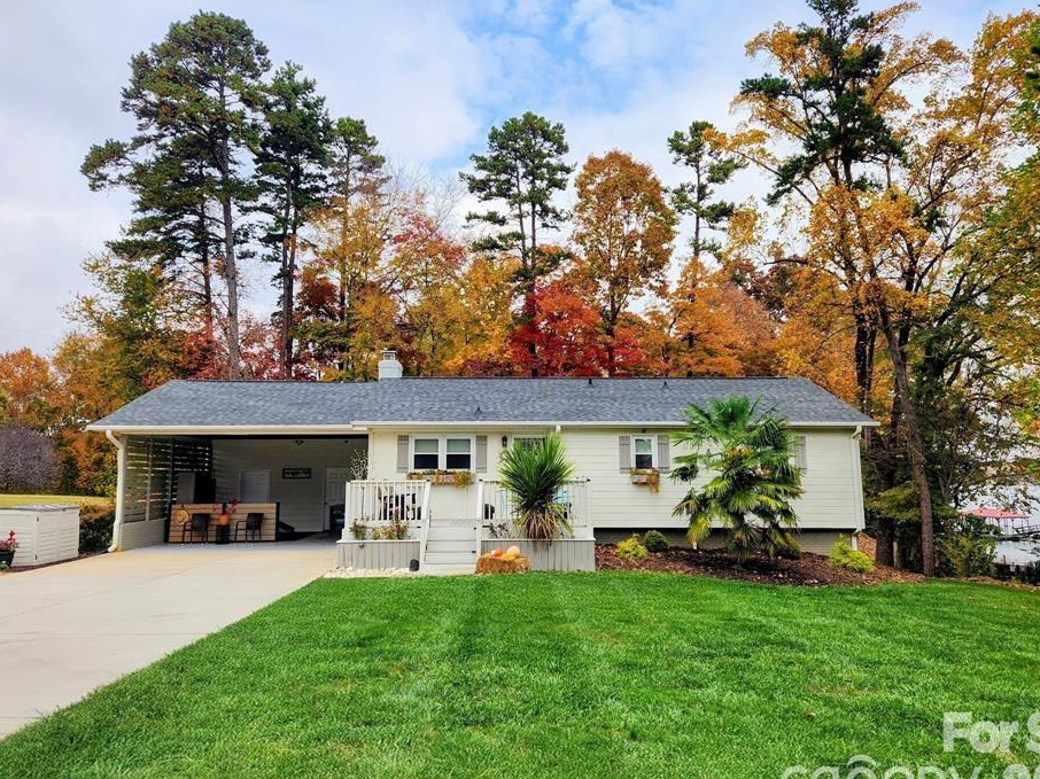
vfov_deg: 53.0
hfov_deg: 67.3
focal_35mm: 26
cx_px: 538
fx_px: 781
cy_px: 384
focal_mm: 5.4
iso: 20
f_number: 1.8
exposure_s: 1/934
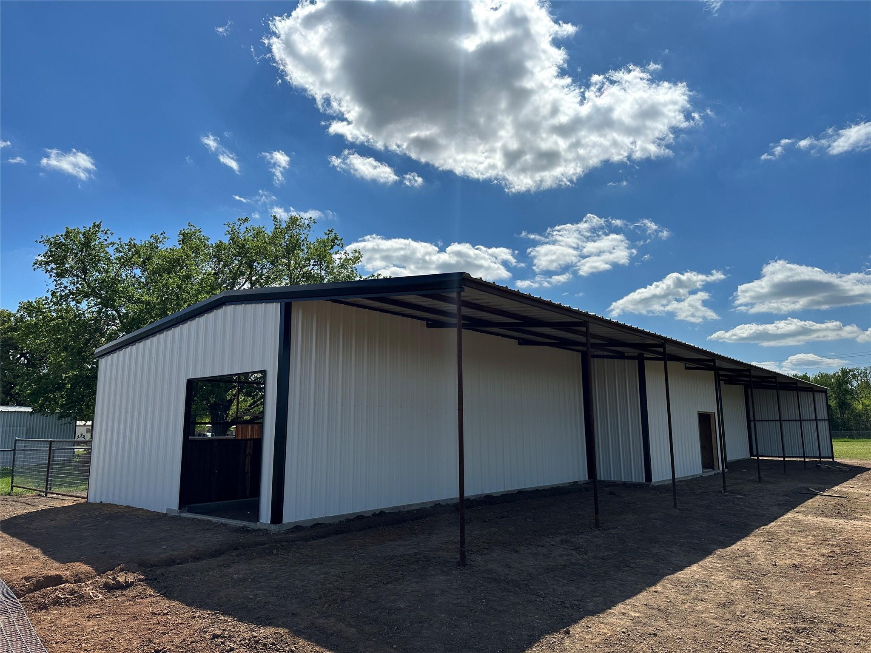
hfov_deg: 71.6
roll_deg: +0.1
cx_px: 436
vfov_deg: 56.8
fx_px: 604
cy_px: 326
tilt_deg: +10.2
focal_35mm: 24
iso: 80
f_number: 1.78
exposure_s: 1/12048
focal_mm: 6.86
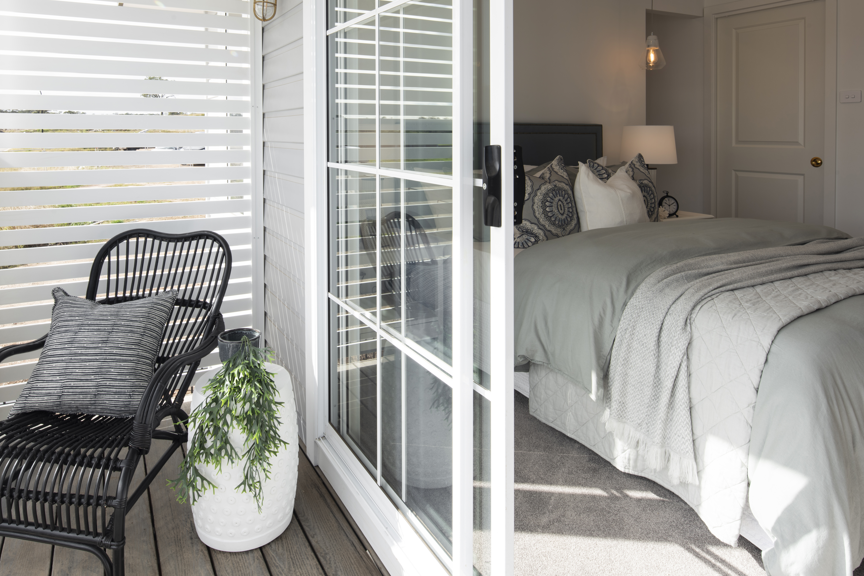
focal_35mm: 22
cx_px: 445
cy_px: 294
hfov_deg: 78.5
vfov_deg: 57.3
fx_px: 528
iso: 64
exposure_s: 1/13
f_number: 14
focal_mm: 19
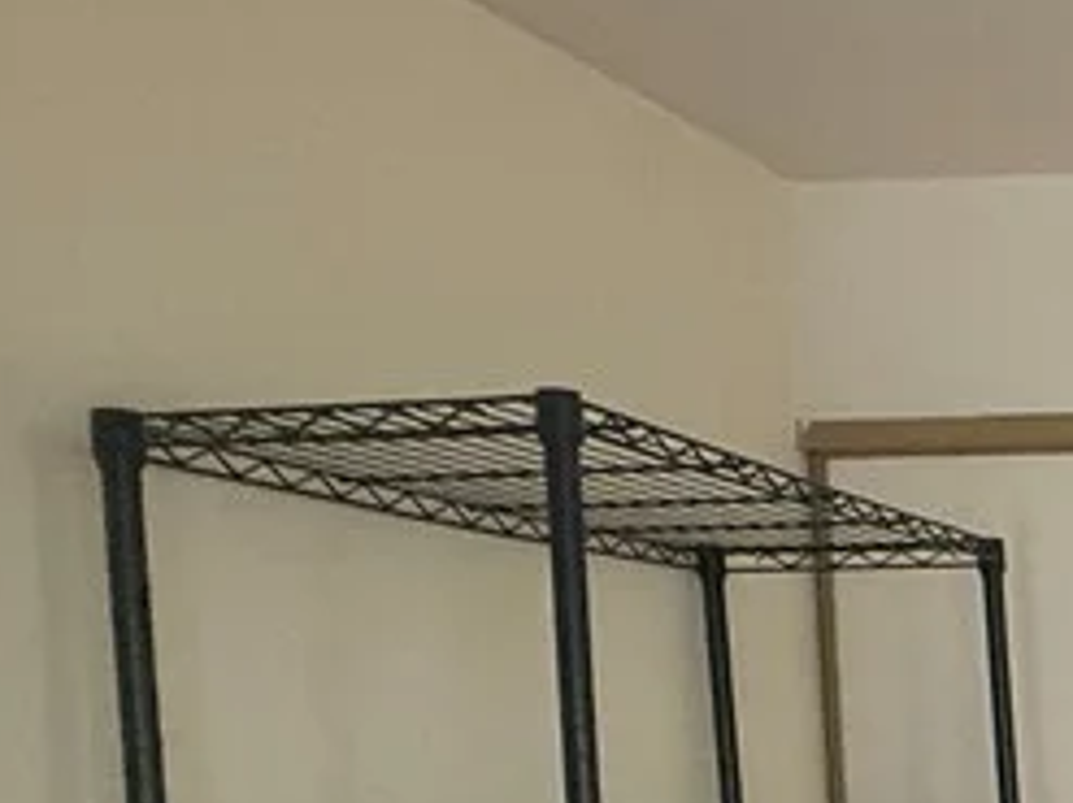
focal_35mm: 58
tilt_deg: -2.5
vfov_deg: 23.8
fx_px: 1797
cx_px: 1755
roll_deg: +0.8
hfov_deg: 23.5
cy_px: 851
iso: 500
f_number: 2.2
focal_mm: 2.22
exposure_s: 1/60
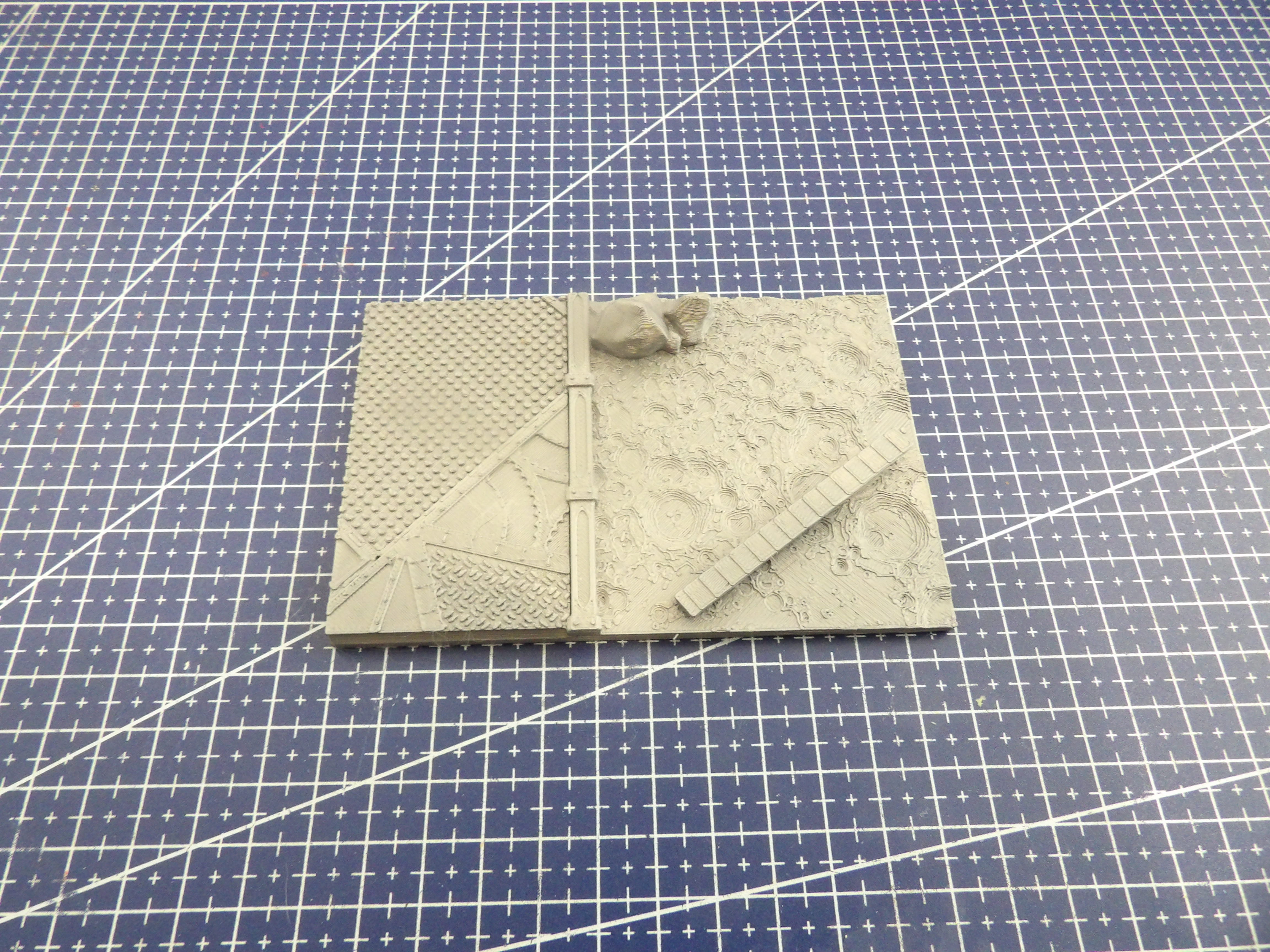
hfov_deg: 71.6
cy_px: 476
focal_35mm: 24
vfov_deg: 56.8
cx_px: 635
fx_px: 881
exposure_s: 1/63
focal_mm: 4.3
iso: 726
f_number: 3.2
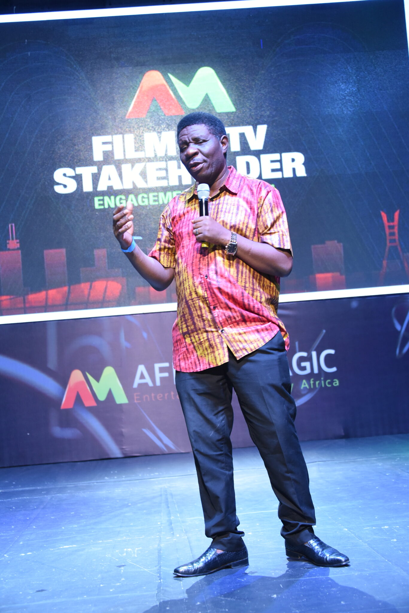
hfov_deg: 28.1
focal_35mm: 48
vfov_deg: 41.1
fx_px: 817
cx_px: 204
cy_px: 306
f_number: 4.2
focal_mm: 48
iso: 2500
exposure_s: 1/100
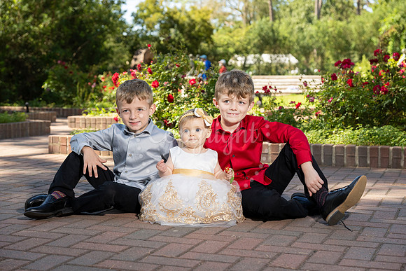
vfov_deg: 21.9
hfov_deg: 32.4
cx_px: 203
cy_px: 136
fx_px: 699
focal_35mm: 62
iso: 500
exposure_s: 1/200
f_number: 5
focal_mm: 62
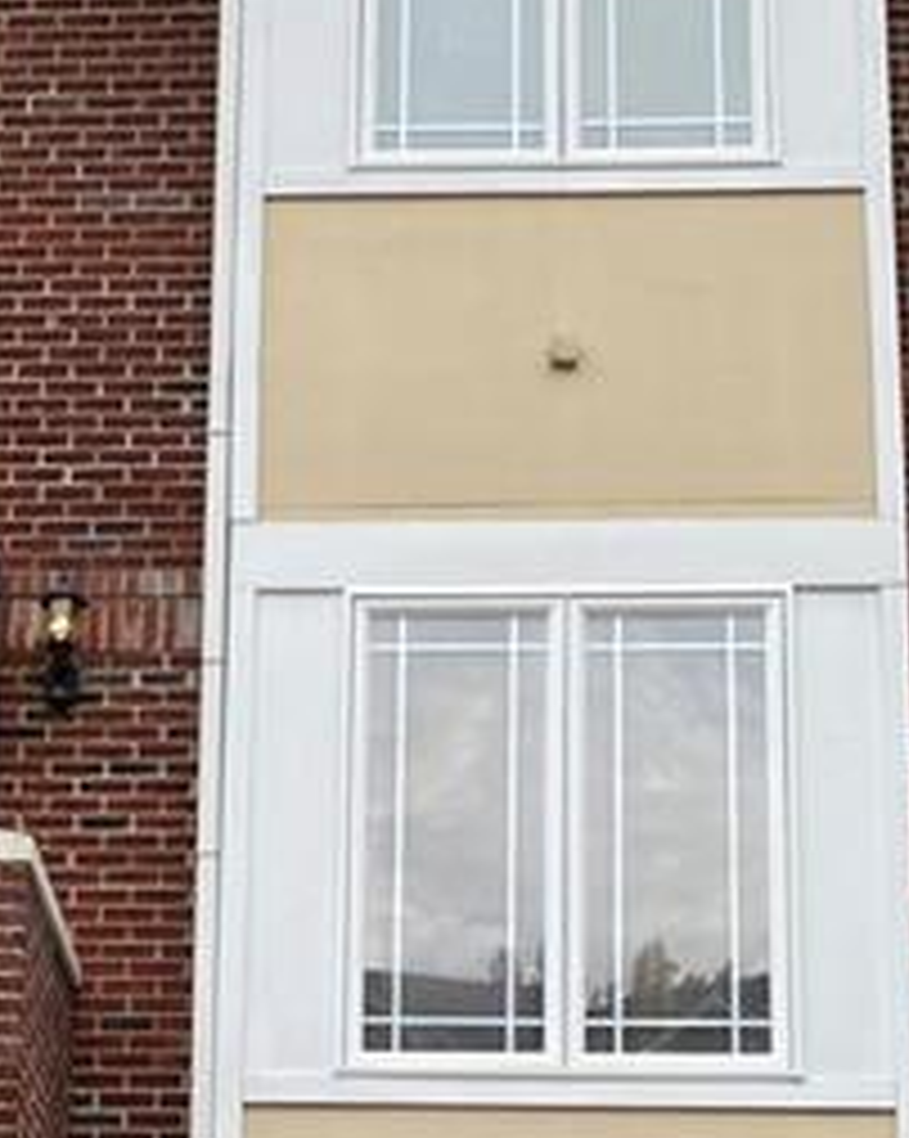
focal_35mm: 77
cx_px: 176
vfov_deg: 23.3
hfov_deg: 19.7
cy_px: 1246
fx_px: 2593
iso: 32
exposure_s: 1/408
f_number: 1.8
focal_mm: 4.25
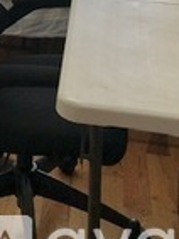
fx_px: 682
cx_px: -79
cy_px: -141
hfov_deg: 14.1
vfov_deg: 17.4
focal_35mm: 99
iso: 25
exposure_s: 1/40
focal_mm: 3.99
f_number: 1.8
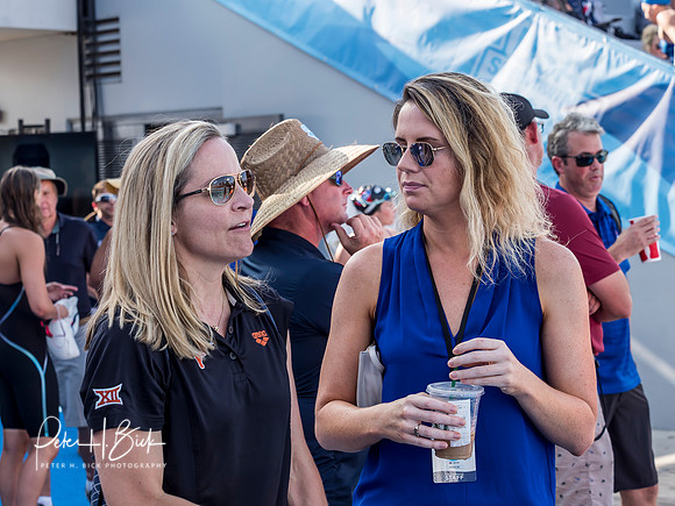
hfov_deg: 21.3
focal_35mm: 92
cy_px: 253
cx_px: 338
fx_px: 1794
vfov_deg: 16.1
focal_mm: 46
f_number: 4.5
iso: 320
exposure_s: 1/320
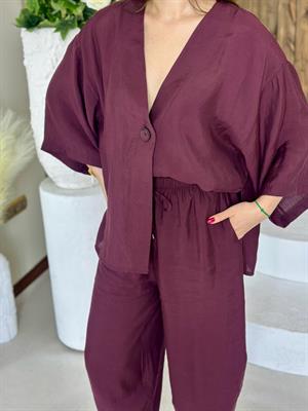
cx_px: 154
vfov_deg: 39.7
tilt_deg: -21.3
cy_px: 206
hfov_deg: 30.3
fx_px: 569
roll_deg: +2.5
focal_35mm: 48
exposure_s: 1/100
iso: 64
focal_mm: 6.86
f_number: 1.78
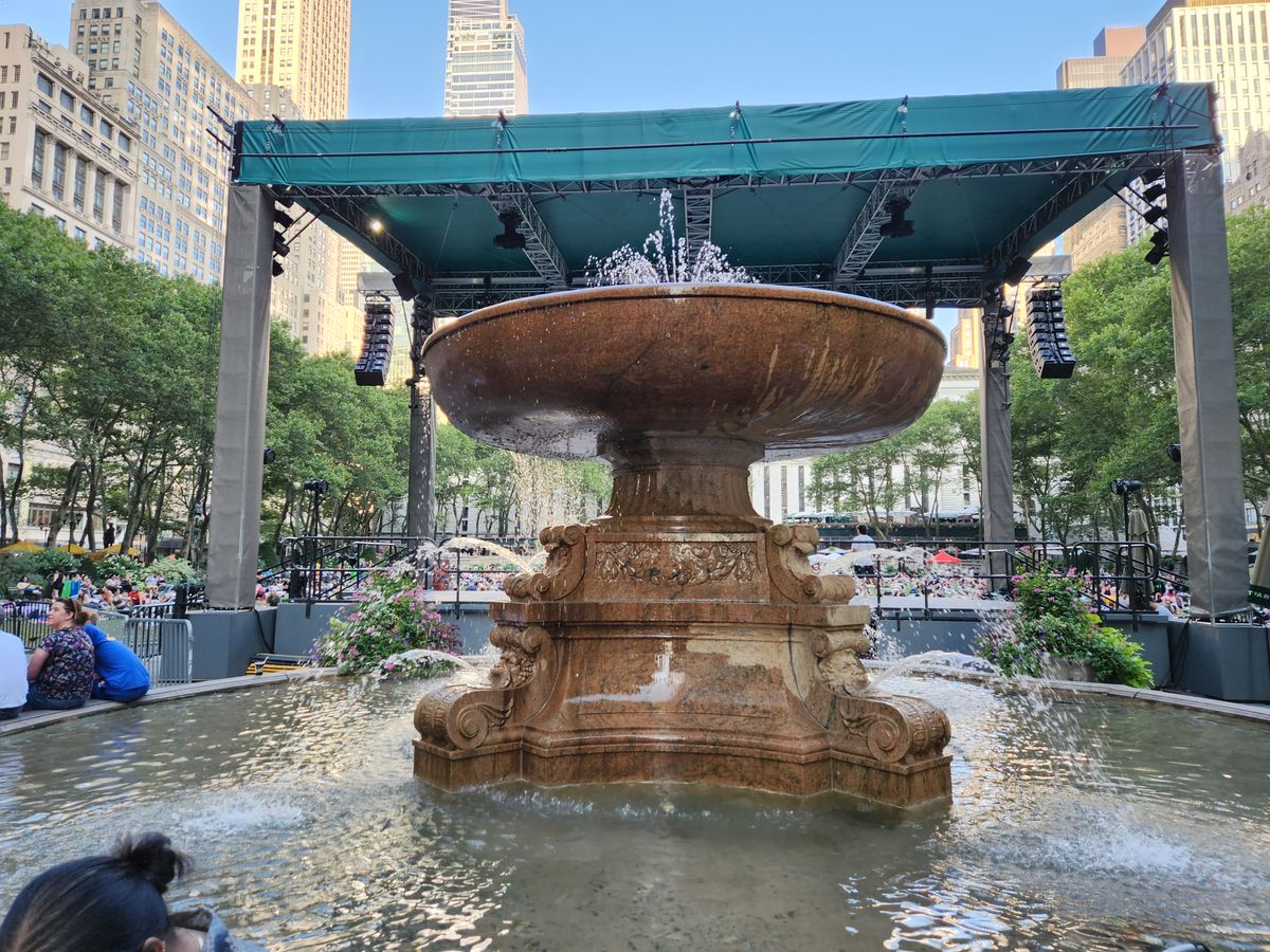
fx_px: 844
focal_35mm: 23
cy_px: 476
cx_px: 635
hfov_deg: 73.9
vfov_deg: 58.9
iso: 64
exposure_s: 1/180
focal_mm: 5.4
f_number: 1.8
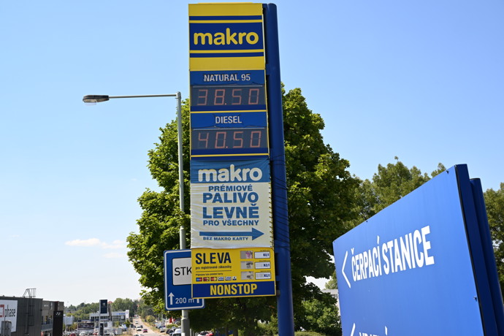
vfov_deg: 34.2
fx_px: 546
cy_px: 168
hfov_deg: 49.6
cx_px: 252
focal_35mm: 39
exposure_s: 1/100
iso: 100
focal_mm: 39
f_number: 10
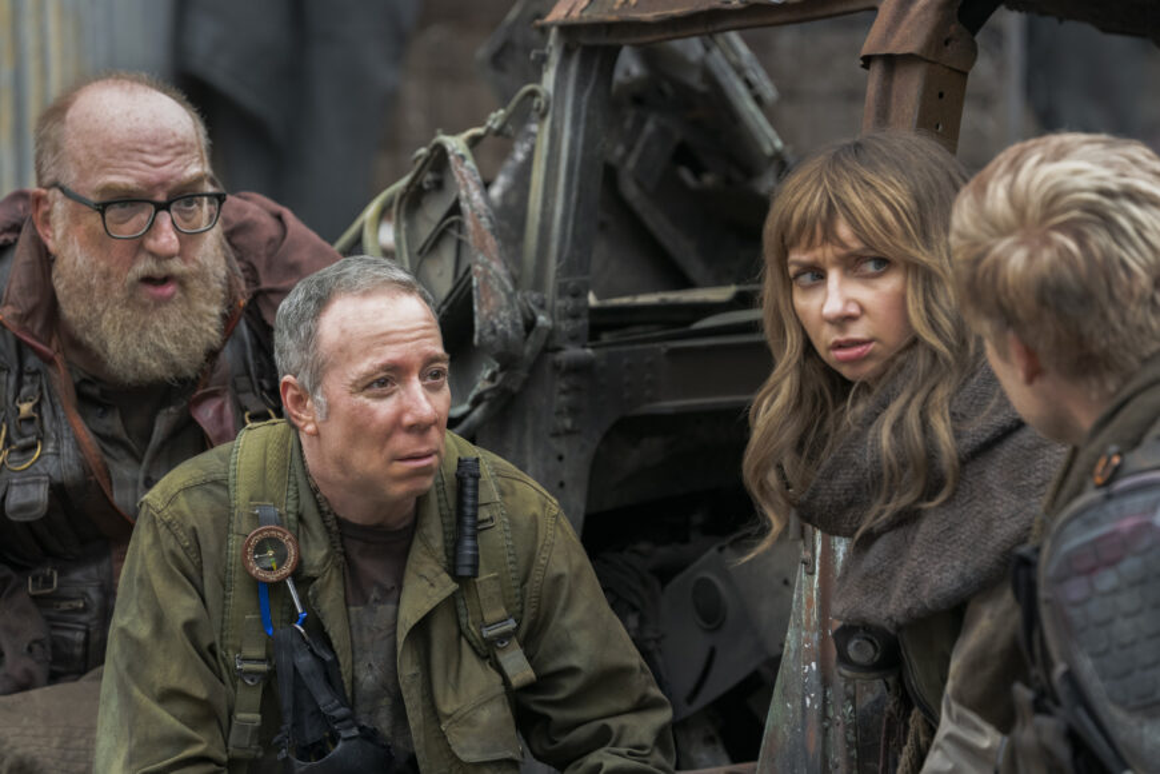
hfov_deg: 10.3
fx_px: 6444
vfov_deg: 6.9
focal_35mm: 200
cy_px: 387
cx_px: 580
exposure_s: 1/400
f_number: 5.6
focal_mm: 200
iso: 1600
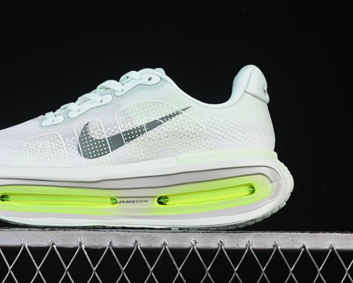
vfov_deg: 15.4
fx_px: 1045
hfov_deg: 19.1
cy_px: 125
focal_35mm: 100
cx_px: 119
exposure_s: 1/80
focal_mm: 50
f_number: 8
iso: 160
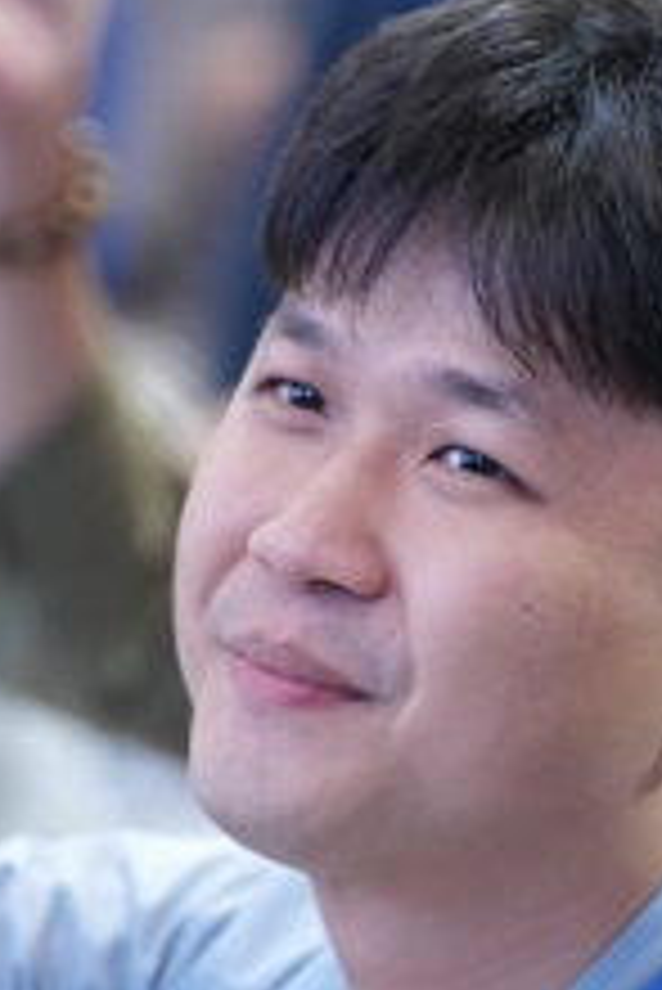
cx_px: 218
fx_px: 11621
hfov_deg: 3.3
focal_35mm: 422
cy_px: 981
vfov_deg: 4.9
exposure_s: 1/80
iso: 2500
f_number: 2.8
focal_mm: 143
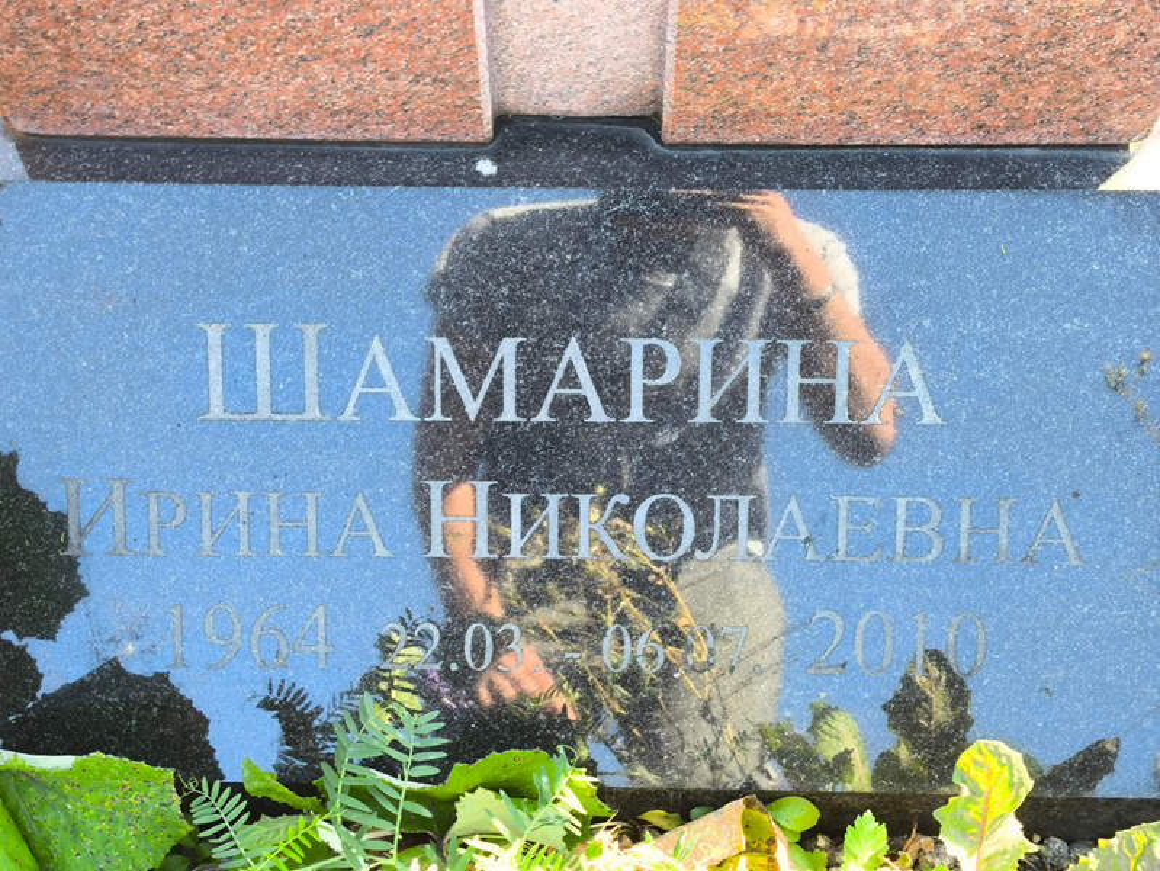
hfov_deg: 38.2
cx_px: 580
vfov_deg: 29.1
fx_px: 1676
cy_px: 436
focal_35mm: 50
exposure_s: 1/100
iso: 80
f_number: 1.7
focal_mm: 4.71
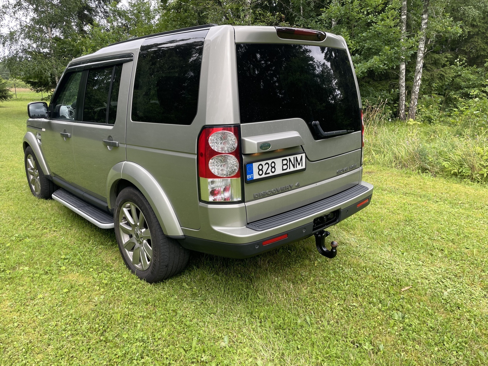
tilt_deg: -12.9
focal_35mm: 26
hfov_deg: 67.3
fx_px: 367
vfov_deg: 53.1
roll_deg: -0.9
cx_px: 244
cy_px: 183
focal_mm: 4.2
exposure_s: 1/286
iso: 32
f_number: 1.6
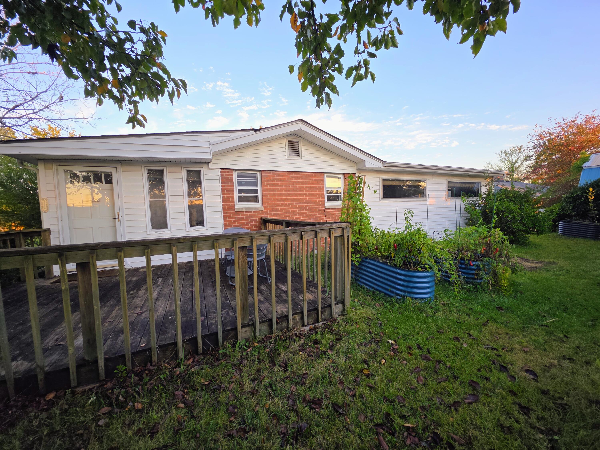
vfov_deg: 89.9
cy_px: 225
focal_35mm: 13
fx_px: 225
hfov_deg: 106.2
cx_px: 300
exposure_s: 1/120
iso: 32
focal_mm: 2.2
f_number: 1.9
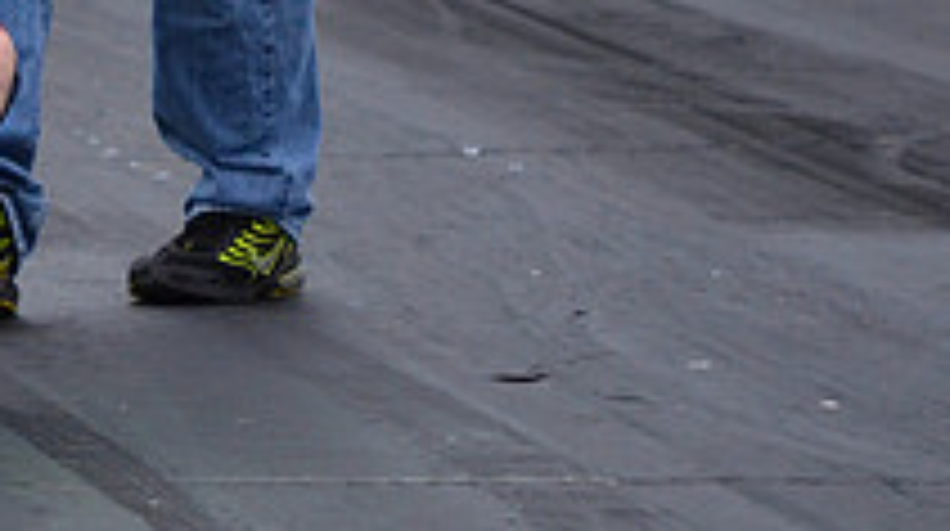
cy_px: 0
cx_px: 32
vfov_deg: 1.7
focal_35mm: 712
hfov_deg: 3.0
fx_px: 17922
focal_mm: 165
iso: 1000
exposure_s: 1/2000
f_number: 5.6
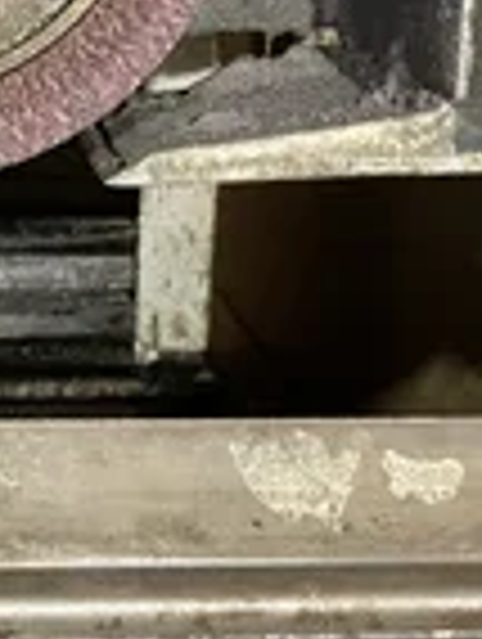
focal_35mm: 73
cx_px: -158
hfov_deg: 18.7
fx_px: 1351
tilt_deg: -11.7
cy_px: -54
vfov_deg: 24.9
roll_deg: +0.1
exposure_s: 1/30
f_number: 1.6
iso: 800
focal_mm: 4.2
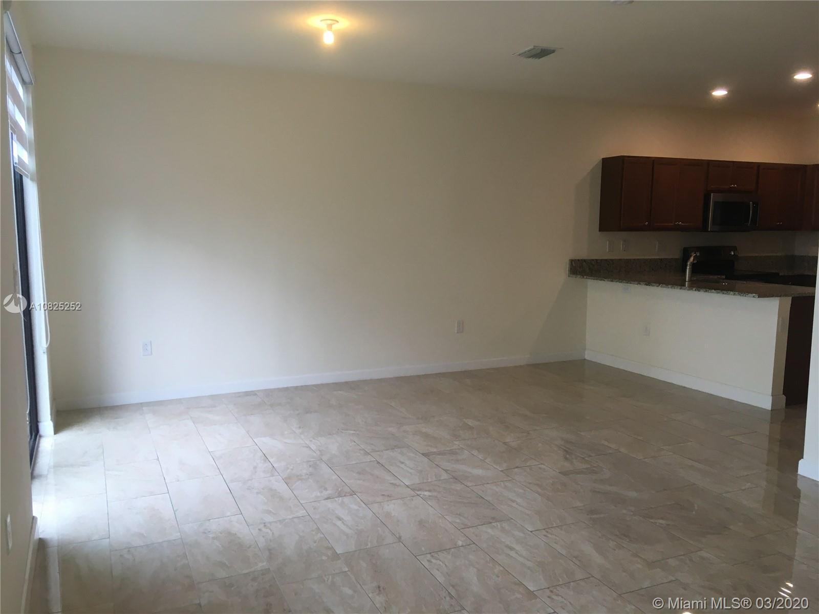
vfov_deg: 48.2
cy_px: 307
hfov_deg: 61.7
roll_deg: -0.7
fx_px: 686
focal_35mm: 29
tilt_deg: -5.1
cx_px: 410
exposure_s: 1/40
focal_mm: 4.15
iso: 25
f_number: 2.2
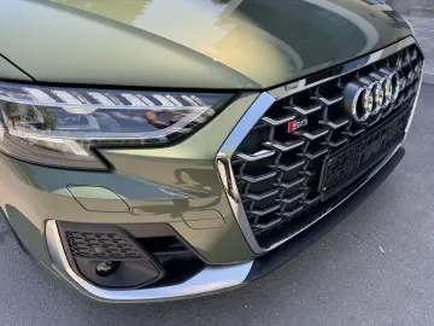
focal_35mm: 24
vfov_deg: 56.8
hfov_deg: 71.6
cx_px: 217
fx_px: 301
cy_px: 163
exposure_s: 1/900
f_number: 1.78
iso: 80
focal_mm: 6.76
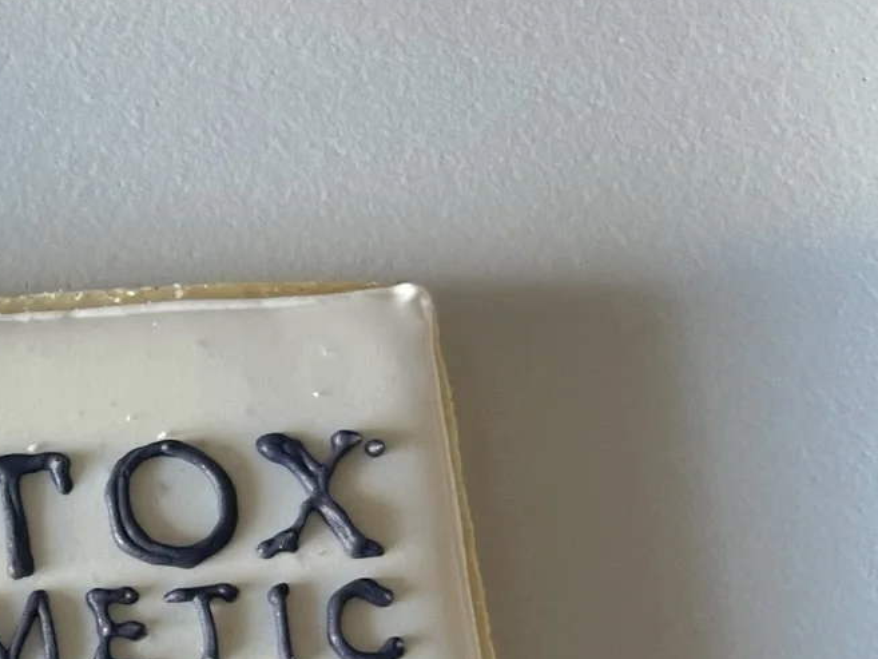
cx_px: -341
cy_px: 644
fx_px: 2055
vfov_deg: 17.8
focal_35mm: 81
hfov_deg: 21.3
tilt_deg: -74.0
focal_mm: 5.7
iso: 160
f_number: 1.5
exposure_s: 1/60
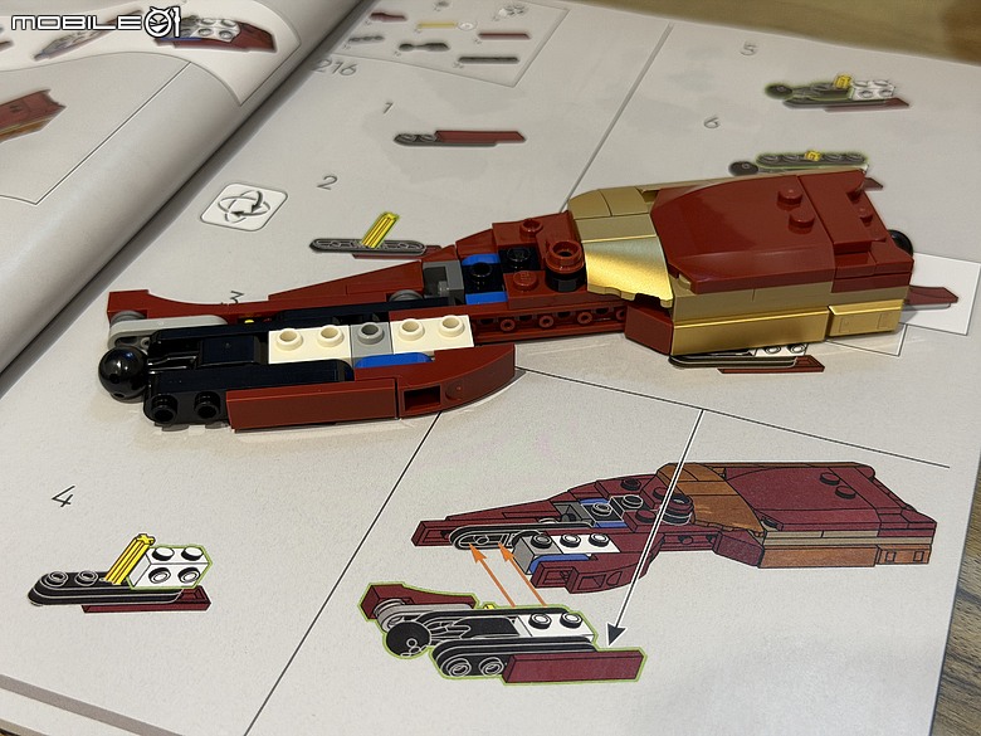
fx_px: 1360
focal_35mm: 48
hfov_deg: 39.7
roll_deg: +1.8
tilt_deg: -41.0
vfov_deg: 30.3
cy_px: 368
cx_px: 490
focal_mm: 6.76
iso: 200
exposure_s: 1/60
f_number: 1.78
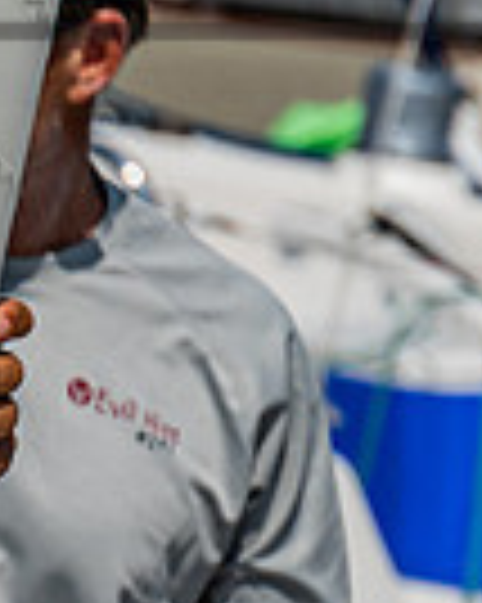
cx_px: -934
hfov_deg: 0.9
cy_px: 503
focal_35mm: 1695
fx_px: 30259
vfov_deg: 1.1
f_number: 6.3
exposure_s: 1/1250
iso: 125
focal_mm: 200
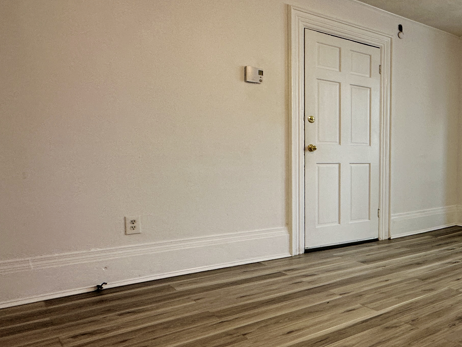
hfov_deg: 46.4
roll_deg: -1.4
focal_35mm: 31
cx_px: 484
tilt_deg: -2.5
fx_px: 414
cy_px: 178
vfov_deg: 45.4
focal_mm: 2.22
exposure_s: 1/120
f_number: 2.2
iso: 100
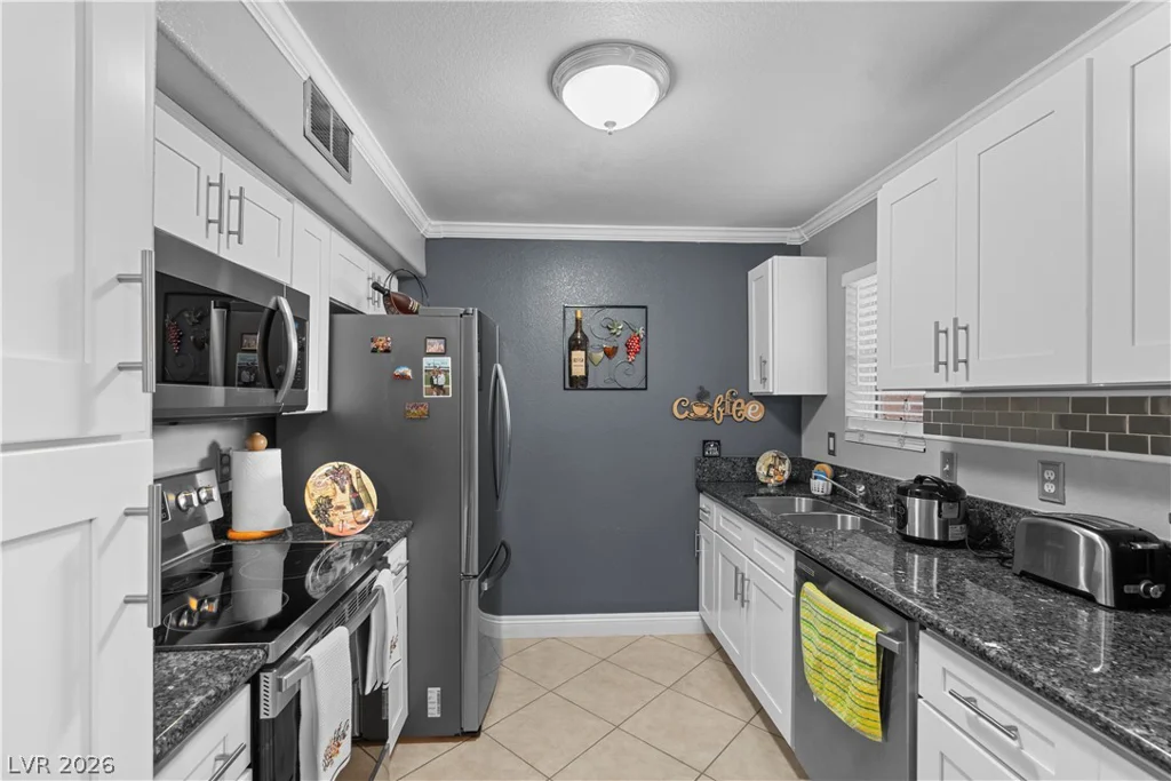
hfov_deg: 100.4
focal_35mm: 15
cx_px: 586
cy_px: 390
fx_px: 488
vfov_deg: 77.3
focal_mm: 10
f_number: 8
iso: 400
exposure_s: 1/1.67
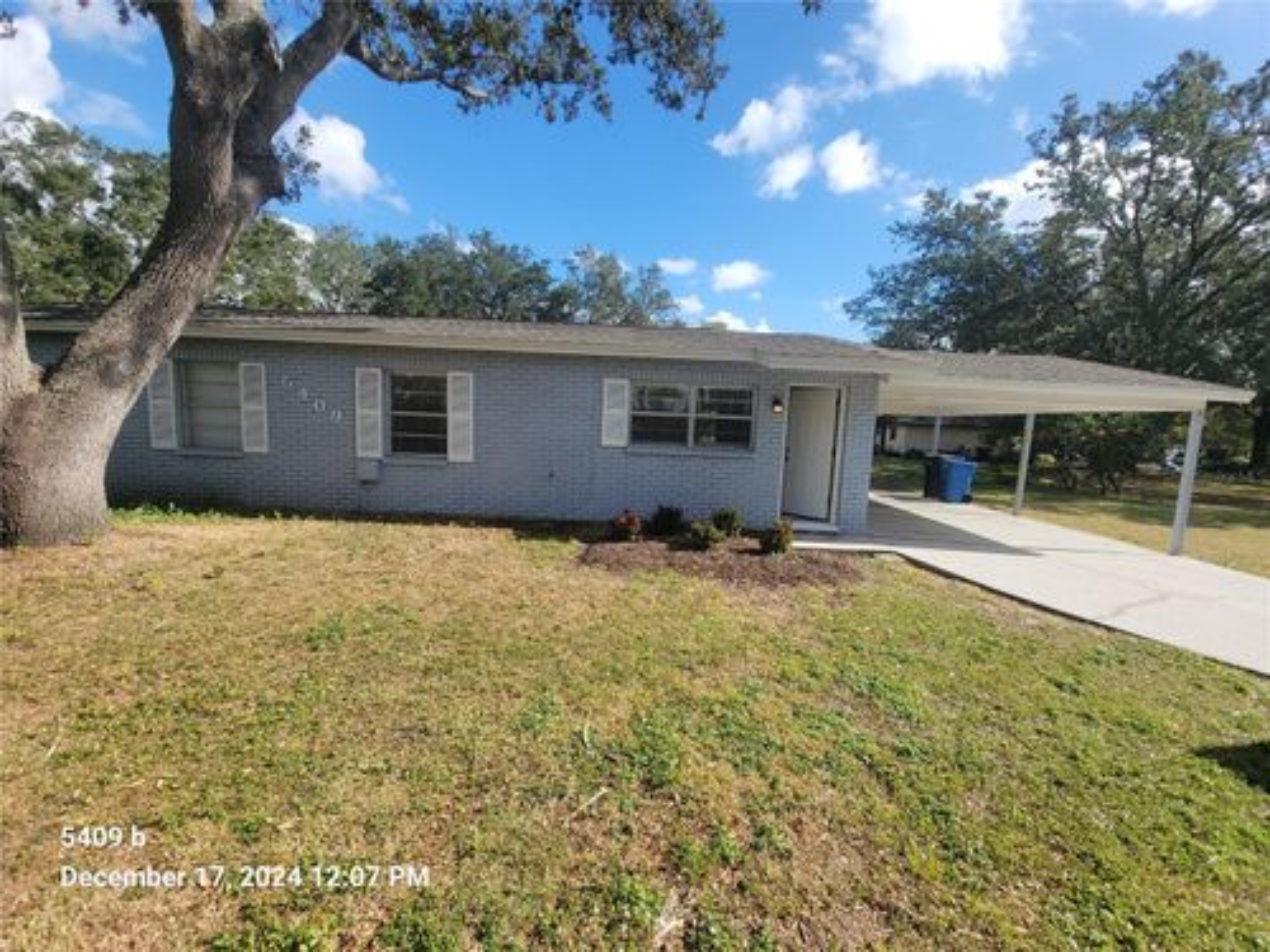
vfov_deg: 89.9
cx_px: 635
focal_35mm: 13
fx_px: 477
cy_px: 476
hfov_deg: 106.2
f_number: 2.2
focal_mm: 2.2
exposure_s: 1/1173
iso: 50
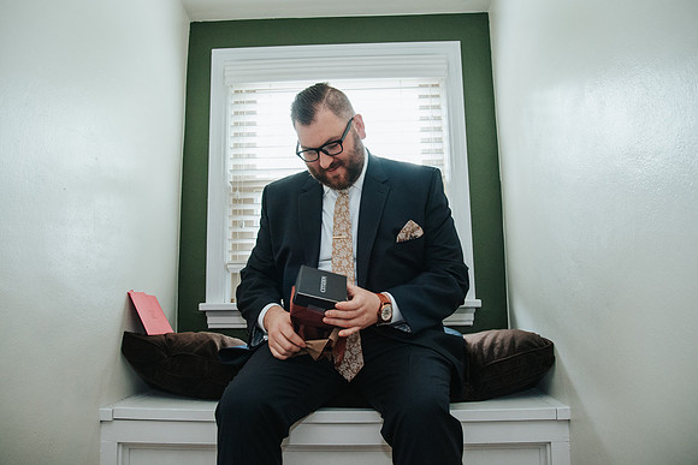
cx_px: 347
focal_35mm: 27
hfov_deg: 66.5
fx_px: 533
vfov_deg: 47.2
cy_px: 213
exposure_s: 1/60
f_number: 4
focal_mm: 24
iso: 2200
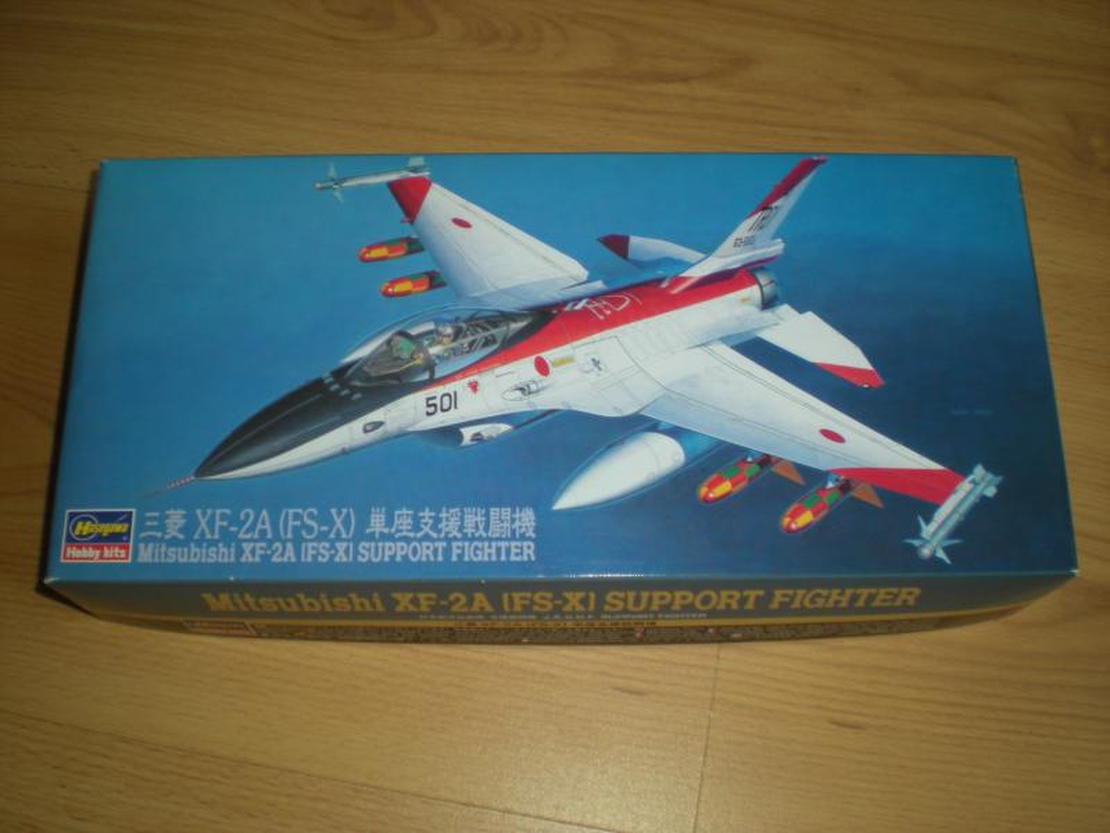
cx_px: 555
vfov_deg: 37.7
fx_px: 1219
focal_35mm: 38
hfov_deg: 49.0
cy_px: 416
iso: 64
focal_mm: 6.3
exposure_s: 1/58
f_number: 3.1
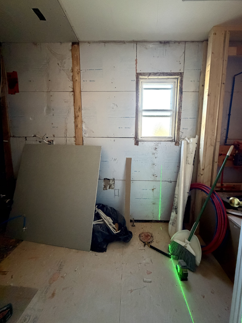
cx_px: 127
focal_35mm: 15
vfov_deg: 98.2
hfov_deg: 81.7
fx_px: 140
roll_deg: -1.0
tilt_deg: -7.2
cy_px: 158
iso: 1000
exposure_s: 1/60
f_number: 2.2
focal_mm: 2.22
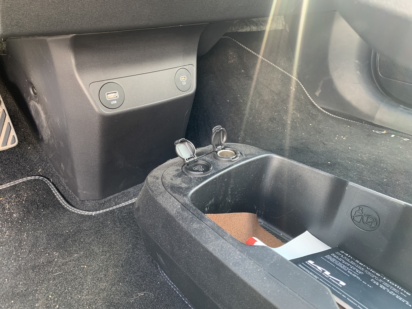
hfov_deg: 67.3
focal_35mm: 26
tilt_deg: -30.7
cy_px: 154
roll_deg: -3.7
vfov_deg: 53.1
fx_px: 309
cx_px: 206
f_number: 1.8
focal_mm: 4.25
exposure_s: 1/60
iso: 200
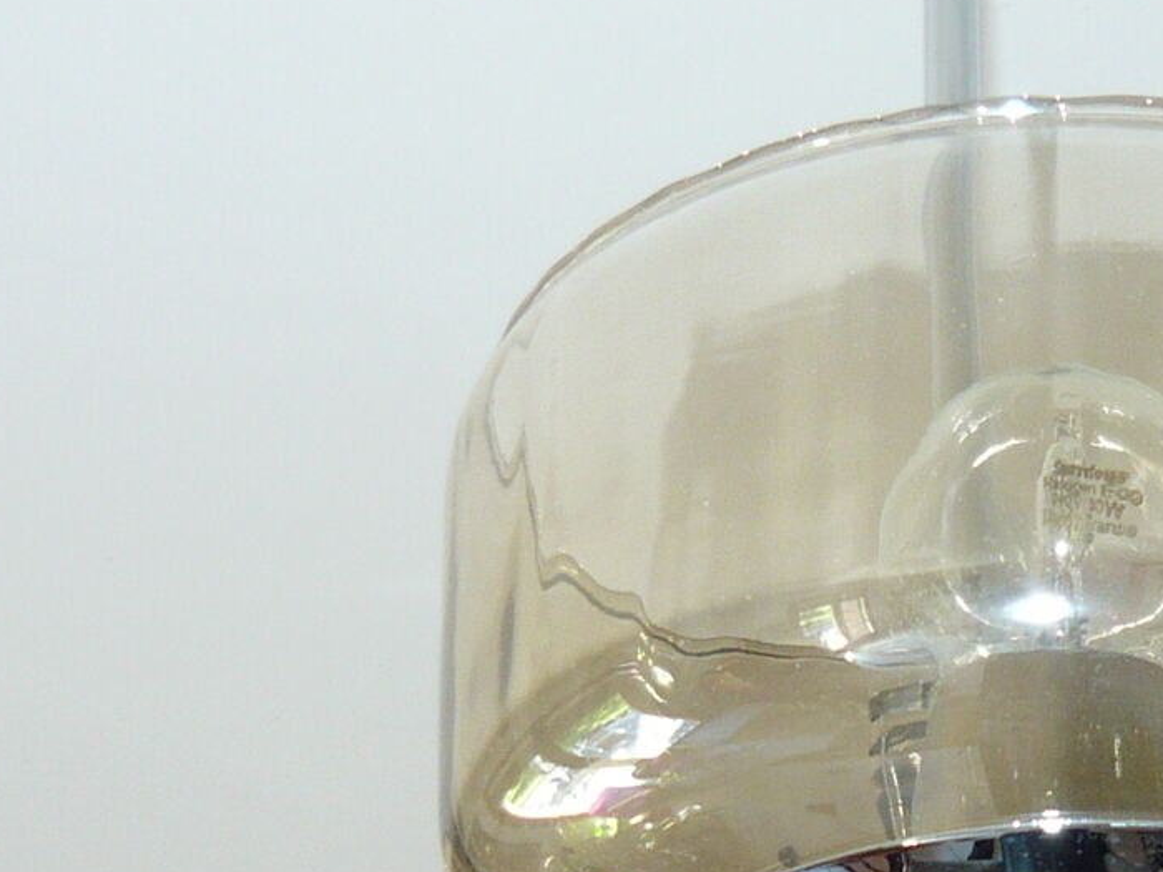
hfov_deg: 17.4
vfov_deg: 13.0
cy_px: 905
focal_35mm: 112
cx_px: 990
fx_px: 3763
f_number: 2.8
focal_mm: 5.5
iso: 100
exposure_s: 1/30
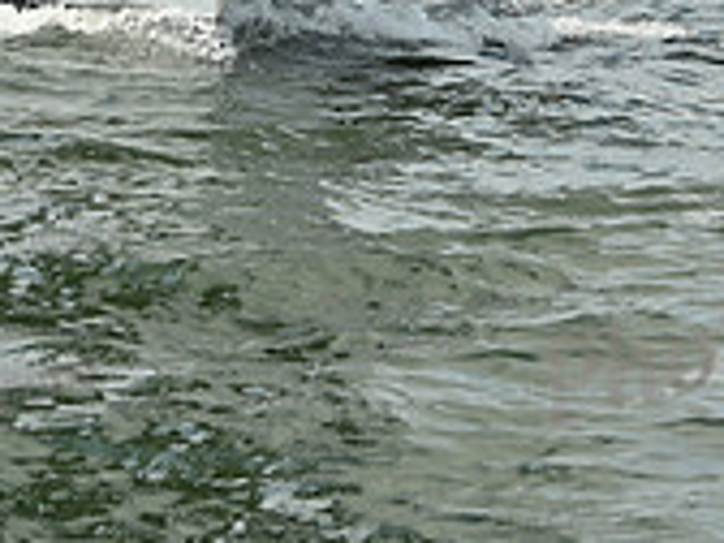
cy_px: -287
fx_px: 4852
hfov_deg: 8.5
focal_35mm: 232
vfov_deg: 6.3
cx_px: 319
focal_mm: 70
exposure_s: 1/1600
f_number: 7.1
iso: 320
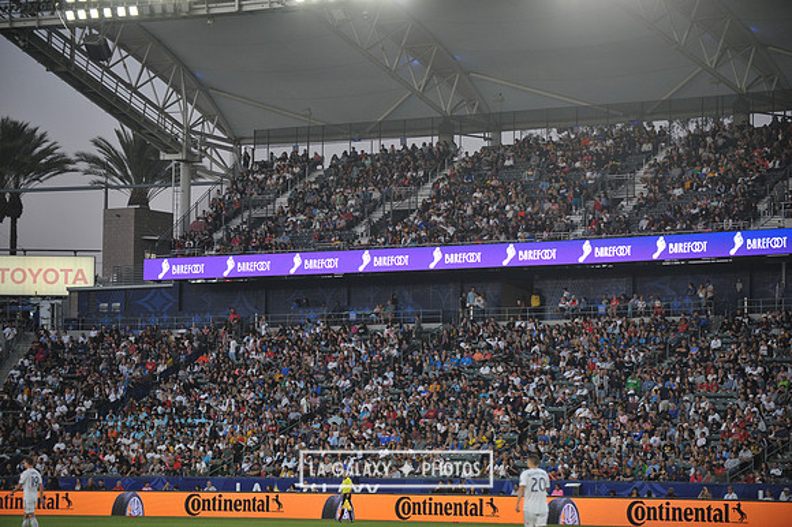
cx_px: 396
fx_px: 2748
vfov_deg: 11.0
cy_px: 264
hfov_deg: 16.4
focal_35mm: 125
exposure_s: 1/1000
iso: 1250
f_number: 2.8
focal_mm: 125
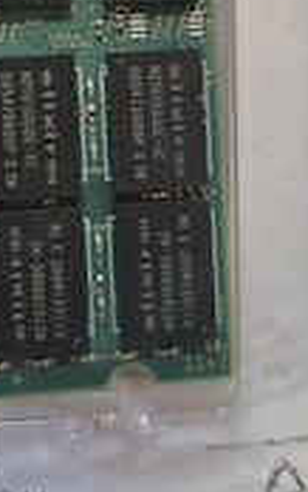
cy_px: 68
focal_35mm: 56
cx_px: 65
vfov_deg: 34.6
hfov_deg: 22.9
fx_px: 751
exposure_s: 1/50
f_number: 1.8
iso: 500
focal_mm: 5.4
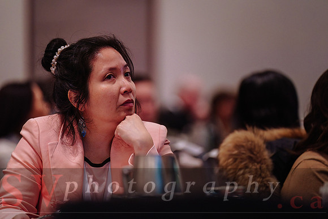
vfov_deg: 6.9
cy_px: 110
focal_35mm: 200
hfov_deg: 10.3
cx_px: 164
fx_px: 1823
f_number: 2.8
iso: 2500
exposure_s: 1/200
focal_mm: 200
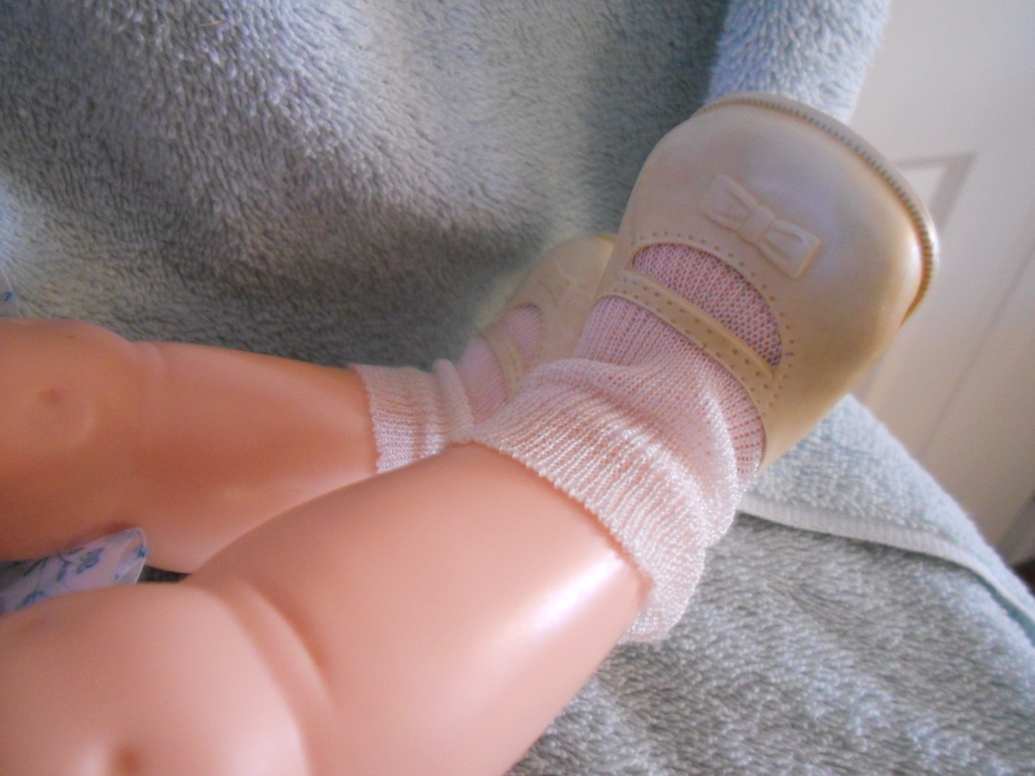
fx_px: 957
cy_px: 388
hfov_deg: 56.8
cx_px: 518
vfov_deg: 44.2
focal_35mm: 32
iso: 640
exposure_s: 1/8
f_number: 3.5
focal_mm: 5.8
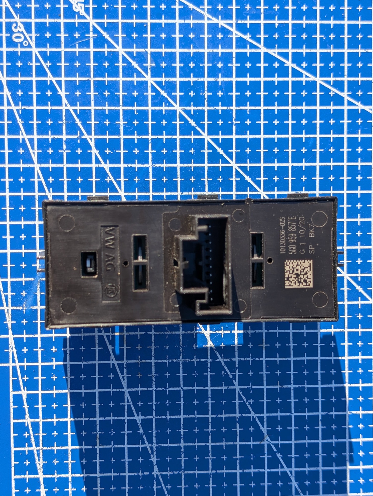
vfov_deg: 38.9
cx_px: 186
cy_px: 248
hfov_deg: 29.7
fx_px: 702
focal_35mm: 49
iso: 20
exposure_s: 1/379
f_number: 1.68
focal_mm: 6.9
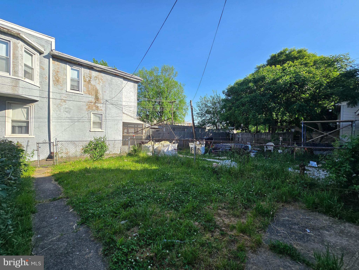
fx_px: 135
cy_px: 135
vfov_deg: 89.9
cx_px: 180
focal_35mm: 13
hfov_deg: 106.2
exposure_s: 1/1269
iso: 50
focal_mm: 2.2
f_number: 2.2
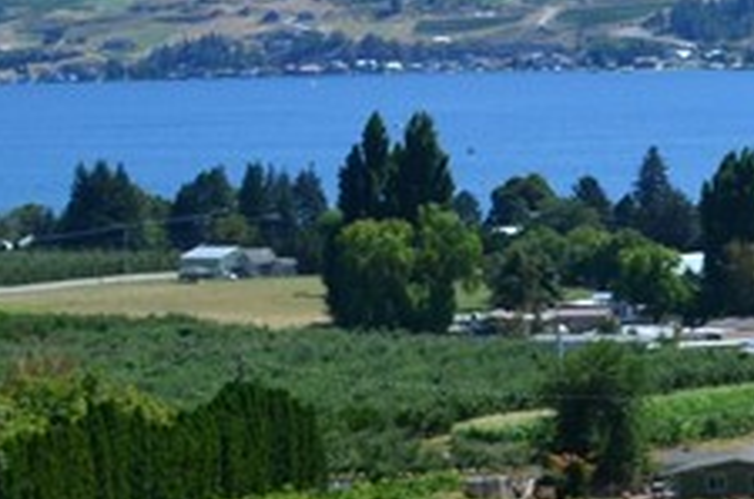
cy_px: 72
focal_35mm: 232
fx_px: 4849
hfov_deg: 8.2
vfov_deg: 5.9
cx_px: 1748
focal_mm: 32
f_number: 11
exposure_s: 1/125
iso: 100
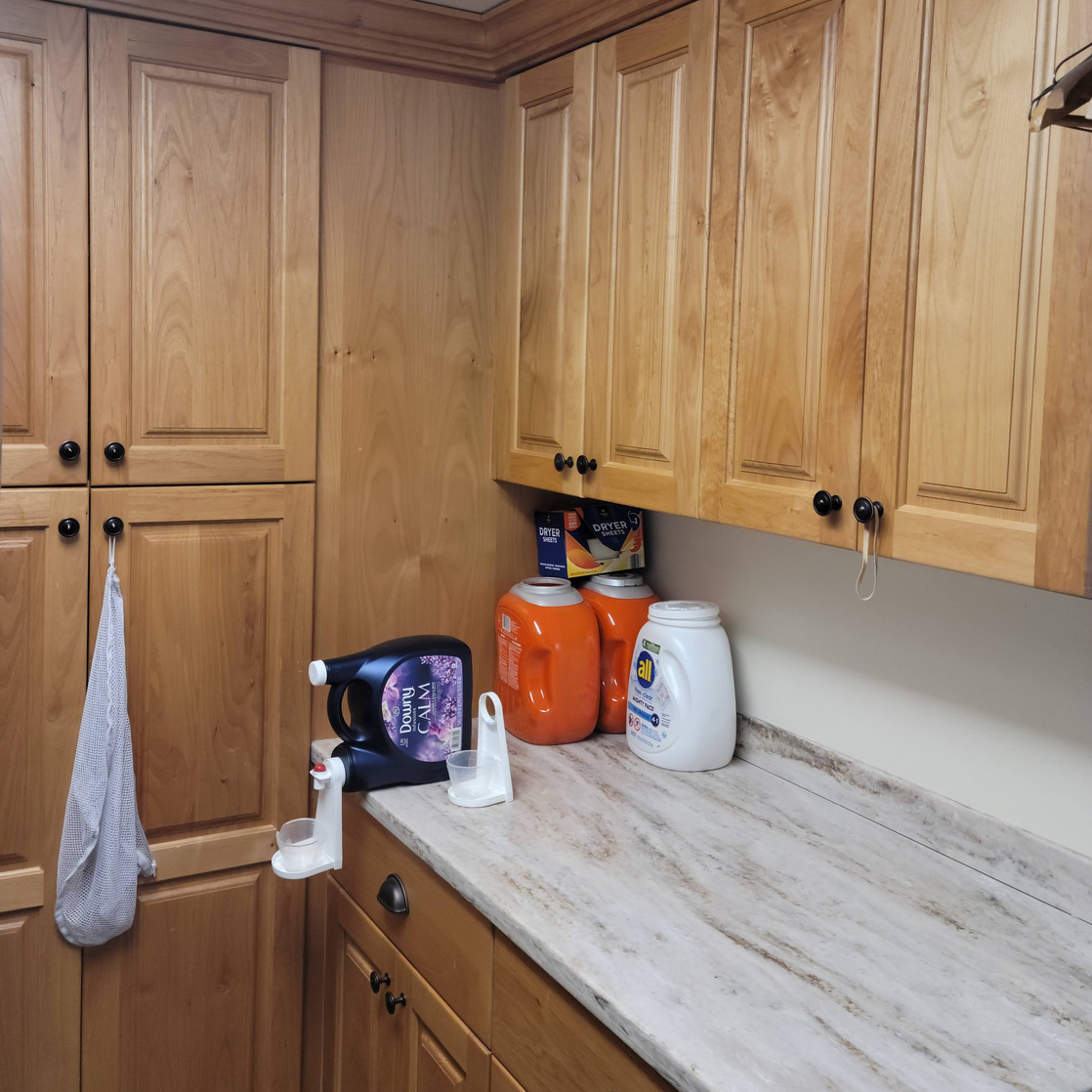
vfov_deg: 48.2
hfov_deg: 48.4
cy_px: 451
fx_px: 1213
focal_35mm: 34
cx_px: 539
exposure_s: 1/60
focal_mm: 5.9
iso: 160
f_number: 2
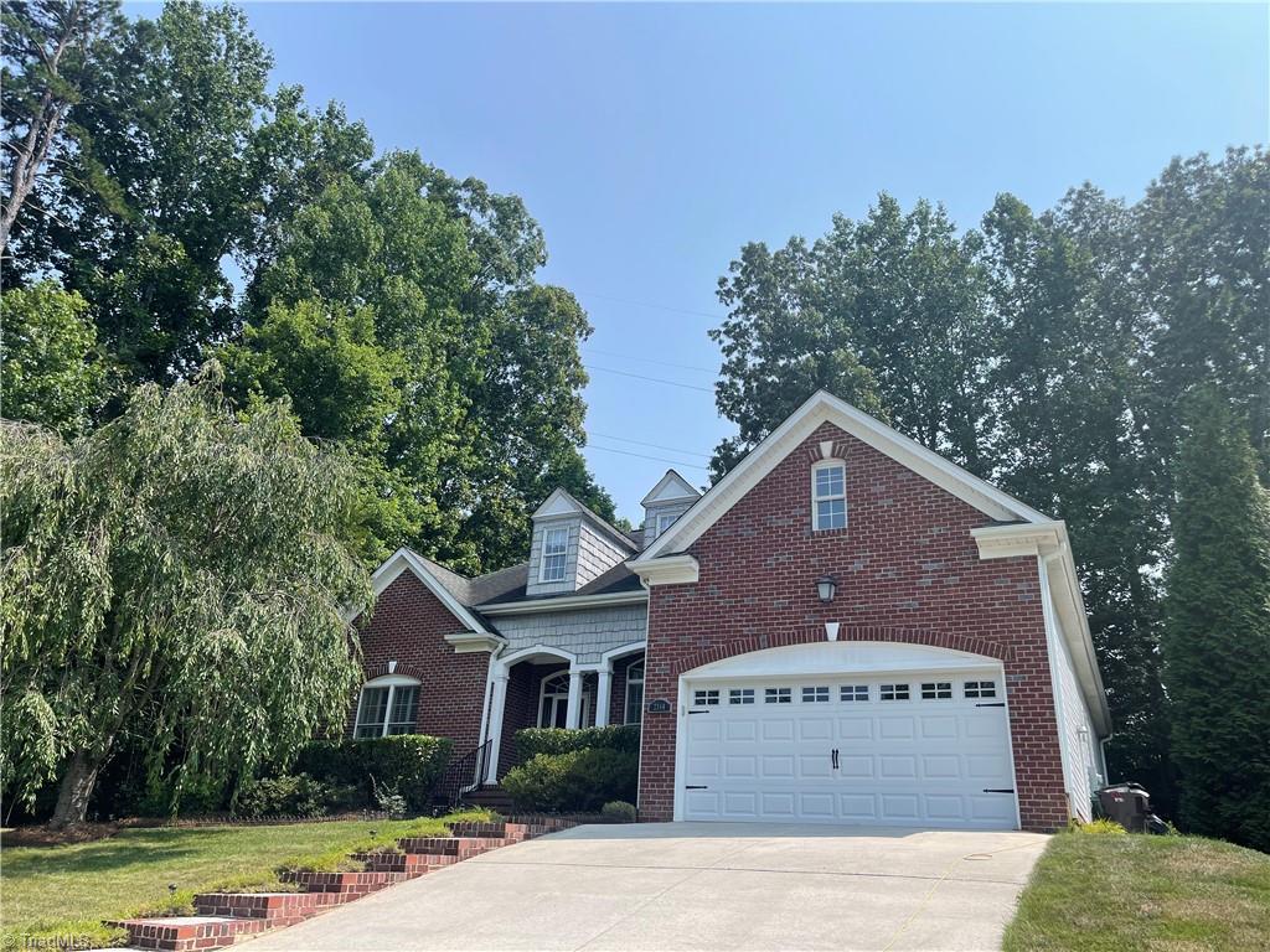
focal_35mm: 26
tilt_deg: +23.2
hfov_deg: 67.3
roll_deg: -4.3
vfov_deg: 53.1
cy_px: 476
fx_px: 954
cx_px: 635
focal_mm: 5.1
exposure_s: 1/2924
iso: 32
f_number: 1.6
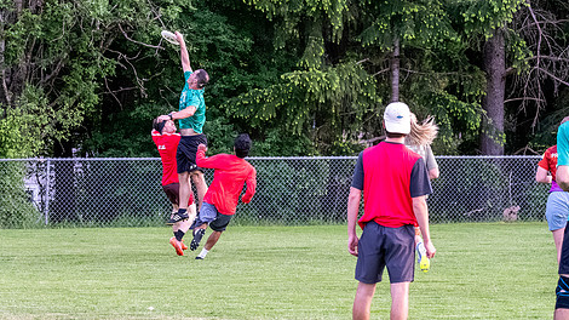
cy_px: 201
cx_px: 197
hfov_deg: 7.6
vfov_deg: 4.3
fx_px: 4283
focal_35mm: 284
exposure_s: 1/1000
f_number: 5.6
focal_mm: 97
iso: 4000
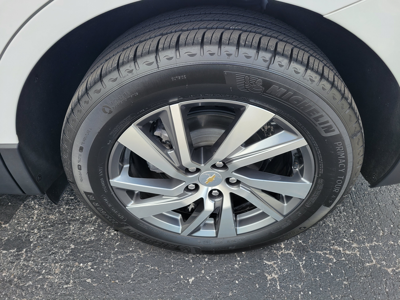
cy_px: 150
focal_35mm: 26
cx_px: 200
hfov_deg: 67.3
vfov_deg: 53.1
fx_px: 300
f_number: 1.8
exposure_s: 1/300
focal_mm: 5.4
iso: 40
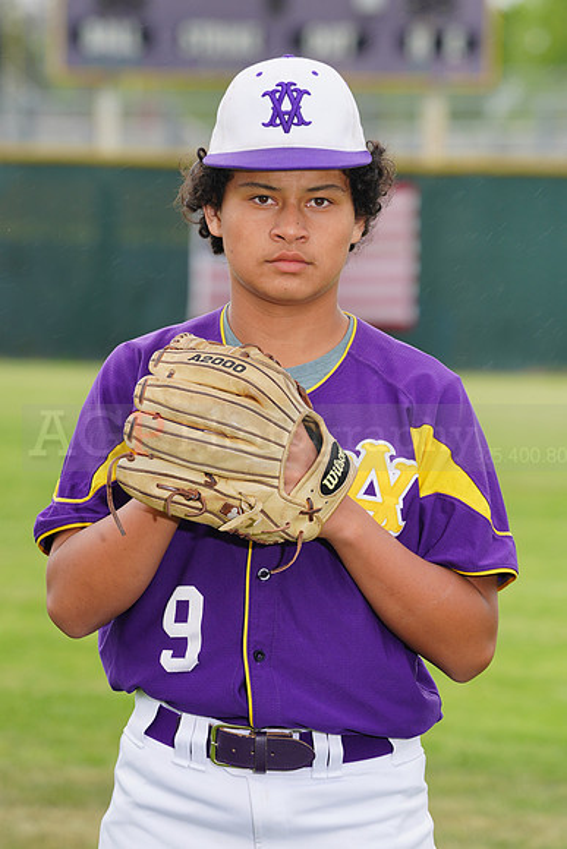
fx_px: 6044
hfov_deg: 5.4
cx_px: 284
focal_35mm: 256
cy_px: 424
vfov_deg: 8.0
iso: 200
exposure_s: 1/250
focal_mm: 256
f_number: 9
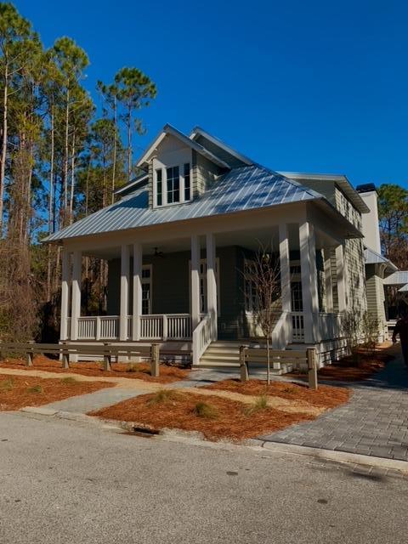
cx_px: 204
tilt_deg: +8.9
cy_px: 272
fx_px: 409
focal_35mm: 26
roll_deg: +0.1
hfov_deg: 53.1
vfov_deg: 67.3
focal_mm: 4.25
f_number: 1.8
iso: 32
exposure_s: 1/2571
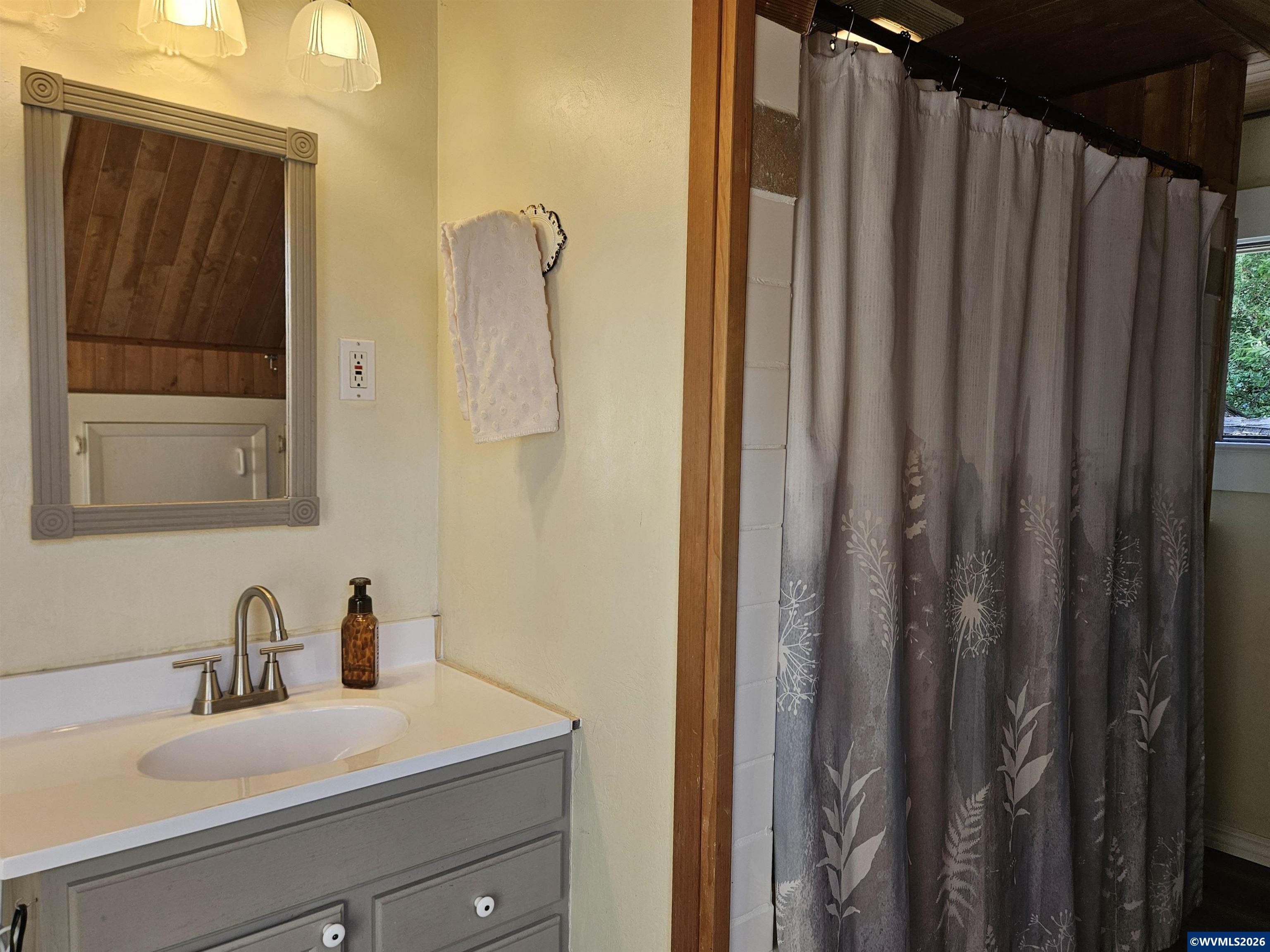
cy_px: 476
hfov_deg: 73.9
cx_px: 635
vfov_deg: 58.9
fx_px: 844
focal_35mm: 23
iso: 32
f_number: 1.8
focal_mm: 5.4
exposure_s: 1/120
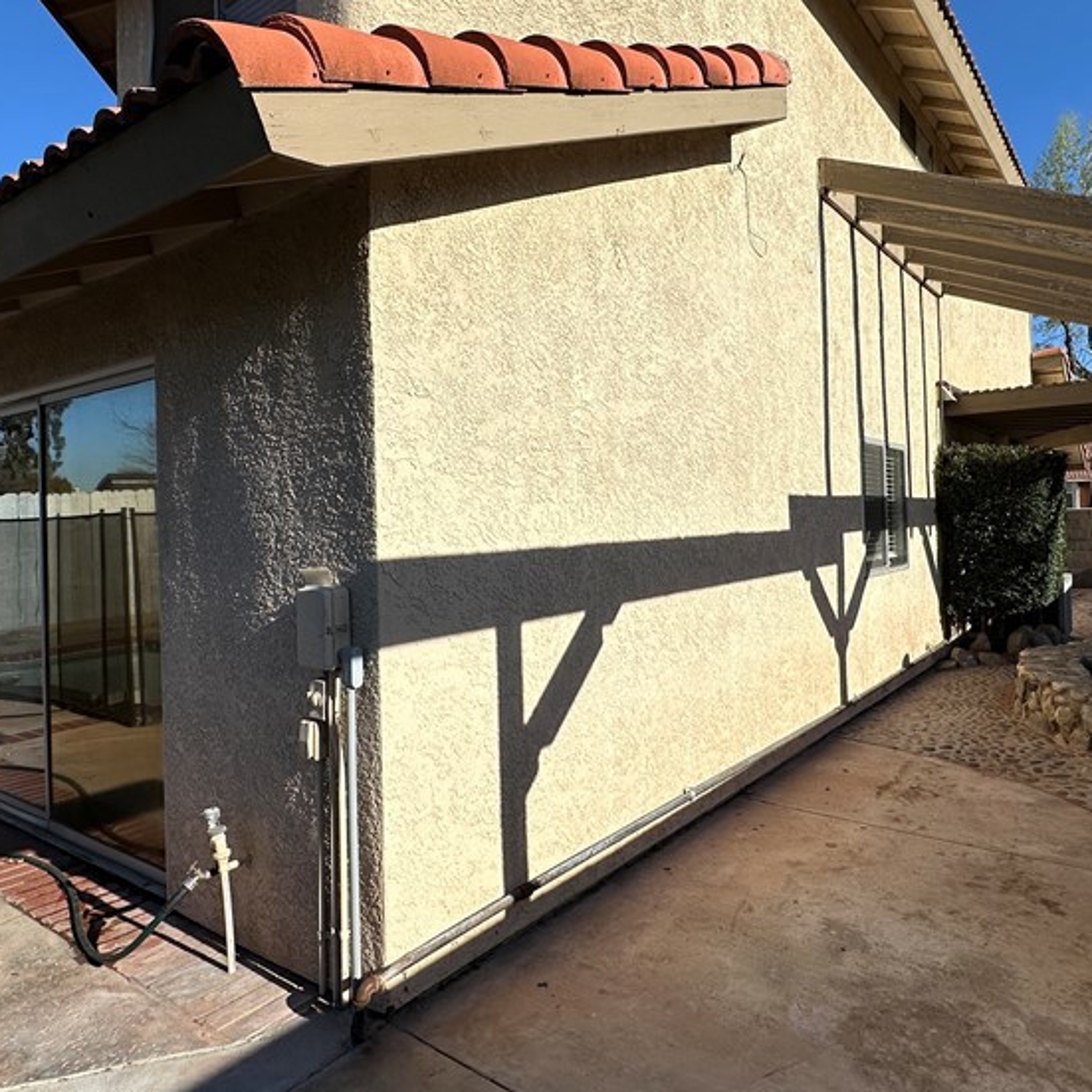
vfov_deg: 67.2
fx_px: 821
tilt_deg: +0.9
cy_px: 505
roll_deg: +0.7
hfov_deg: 66.9
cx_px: 622
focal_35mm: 23
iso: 50
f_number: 2.2
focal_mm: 2.22
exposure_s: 1/4292
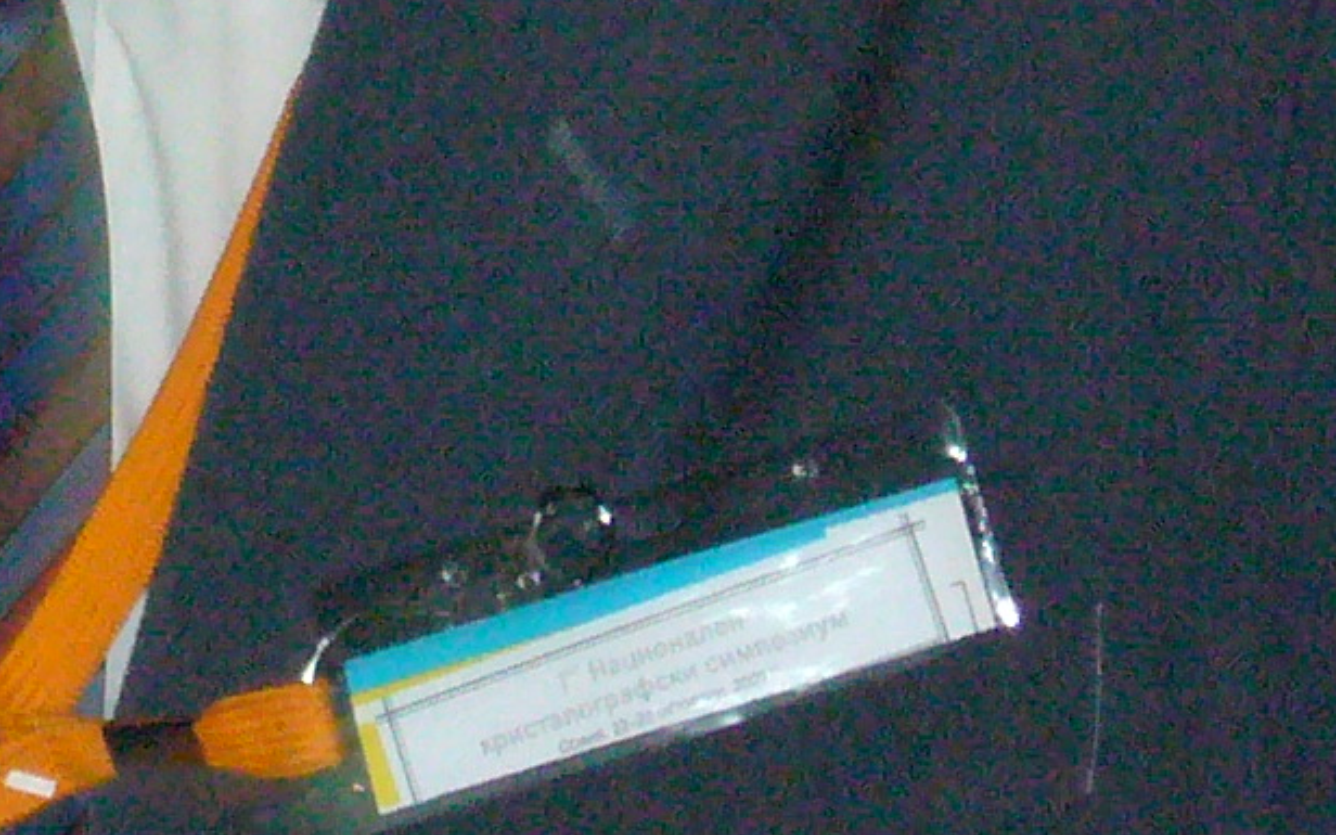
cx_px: -11
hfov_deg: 4.7
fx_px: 16421
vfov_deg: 2.9
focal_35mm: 451
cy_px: -779
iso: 400
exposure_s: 1/8
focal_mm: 15.4
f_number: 4.6
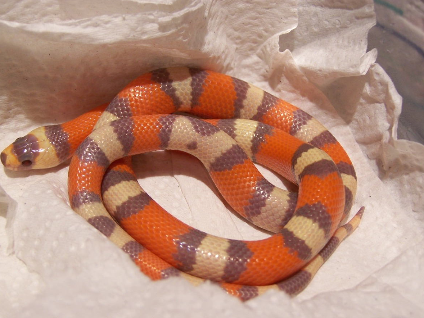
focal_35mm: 60
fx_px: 735
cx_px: 211
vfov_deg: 24.4
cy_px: 158
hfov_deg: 32.2
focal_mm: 9.8
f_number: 3.1
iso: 80
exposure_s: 1/40
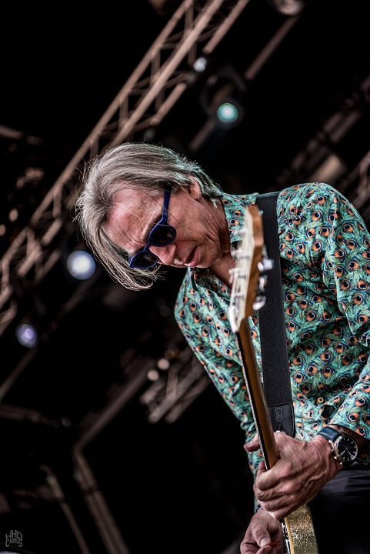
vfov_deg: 28.8
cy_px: 277
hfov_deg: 19.5
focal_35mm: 70
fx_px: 1078
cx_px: 185
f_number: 3.2
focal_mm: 70
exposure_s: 1/320
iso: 125
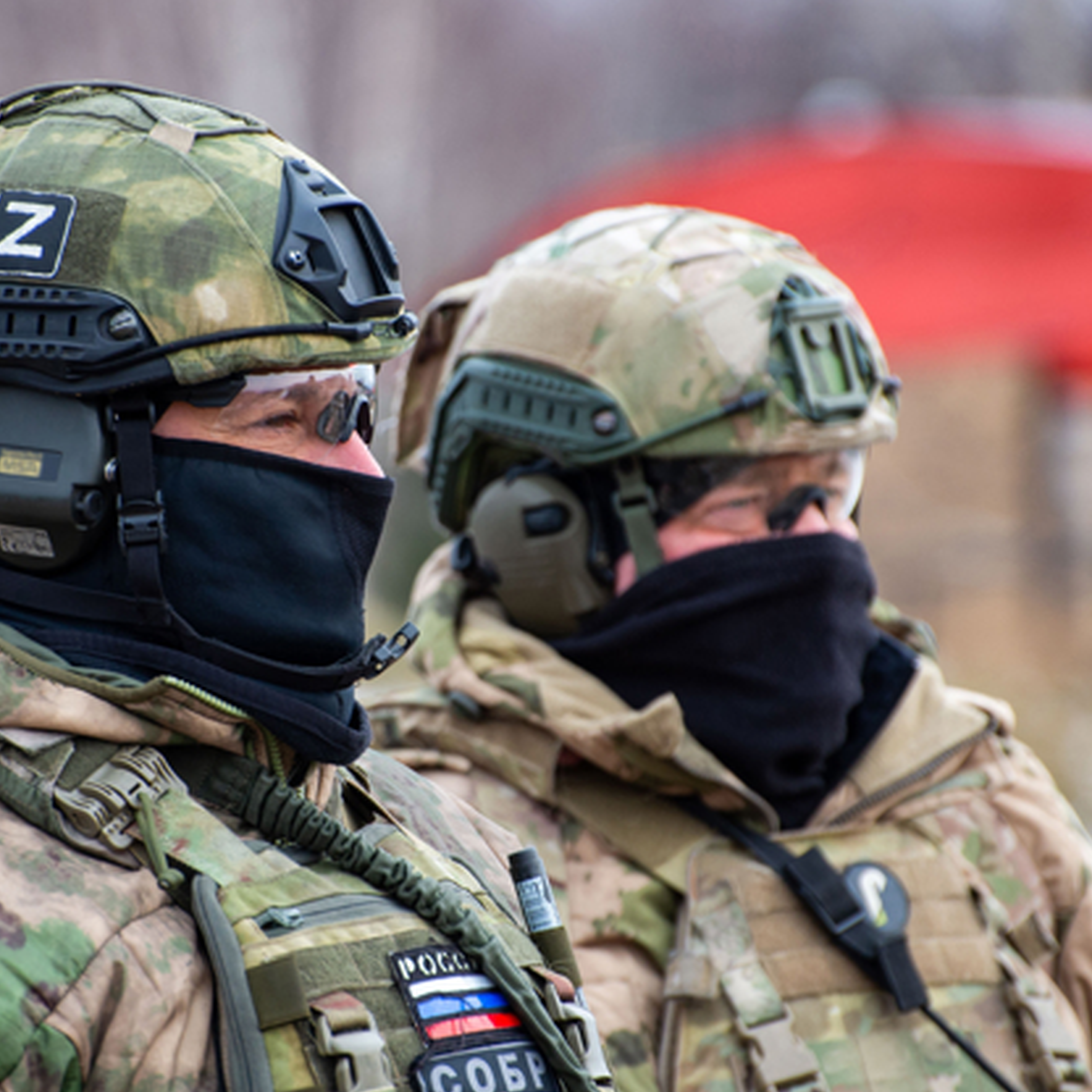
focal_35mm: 337
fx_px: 12028
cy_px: 598
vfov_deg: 5.2
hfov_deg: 5.2
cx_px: 455
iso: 640
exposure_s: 1/160
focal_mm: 220
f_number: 5.3
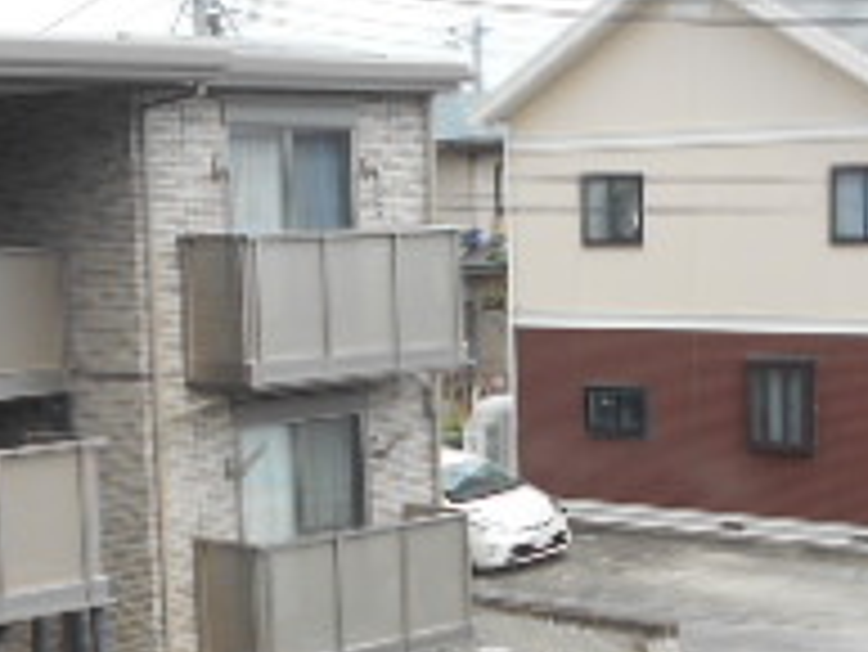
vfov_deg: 17.0
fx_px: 2158
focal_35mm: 86
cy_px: 549
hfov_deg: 22.7
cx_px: 531
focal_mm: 4.6
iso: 80
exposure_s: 1/320
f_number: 3.2
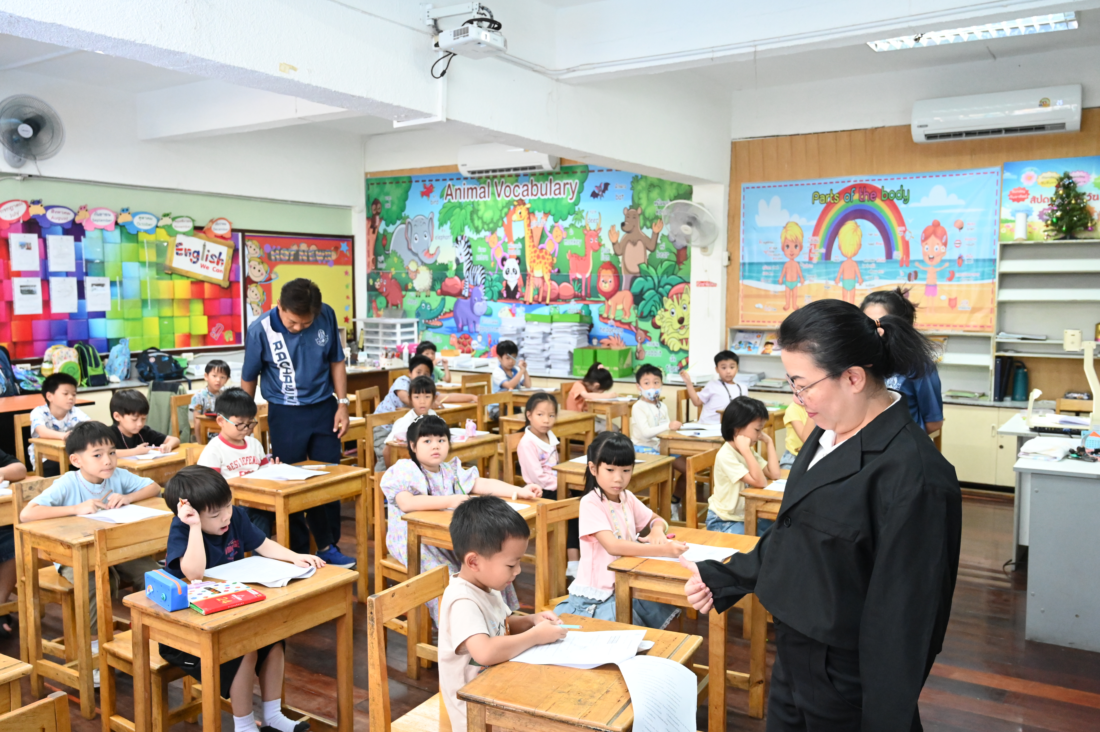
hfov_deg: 61.1
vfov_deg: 42.9
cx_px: 550
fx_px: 931
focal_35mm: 30
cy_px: 366
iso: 8000
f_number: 4.5
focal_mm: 30.5
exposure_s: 1/160
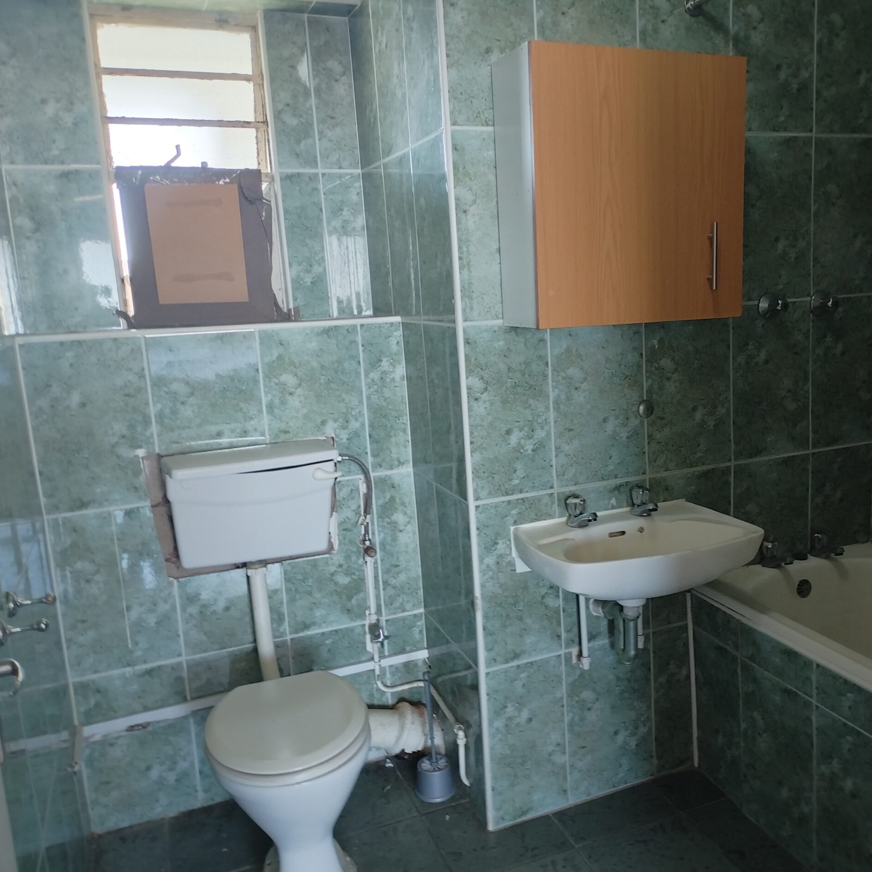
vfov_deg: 52.5
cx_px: 523
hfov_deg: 52.2
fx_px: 883
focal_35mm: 31
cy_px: 440
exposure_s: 1/20
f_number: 1.8
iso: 371
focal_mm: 4.25
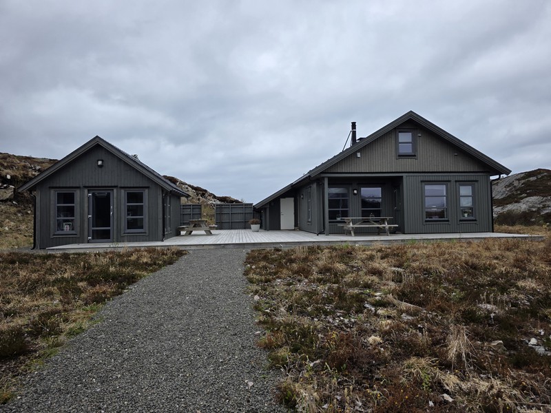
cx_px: 276
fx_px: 366
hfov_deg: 73.9
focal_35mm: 23
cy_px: 206
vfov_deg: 58.9
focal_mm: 6.3
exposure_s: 1/2283
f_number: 1.7
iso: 80
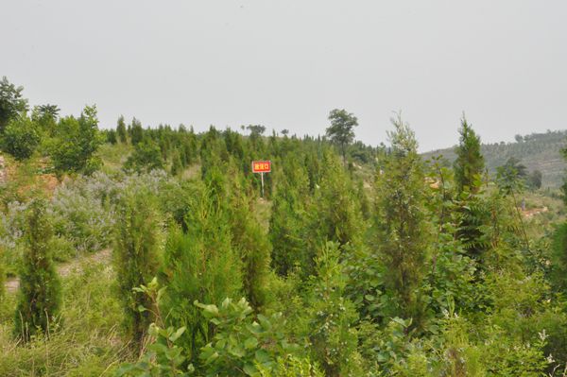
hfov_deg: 26.0
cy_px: 188
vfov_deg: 17.5
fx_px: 1227
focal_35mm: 78
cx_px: 284
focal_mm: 52
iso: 1250
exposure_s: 1/200
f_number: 29
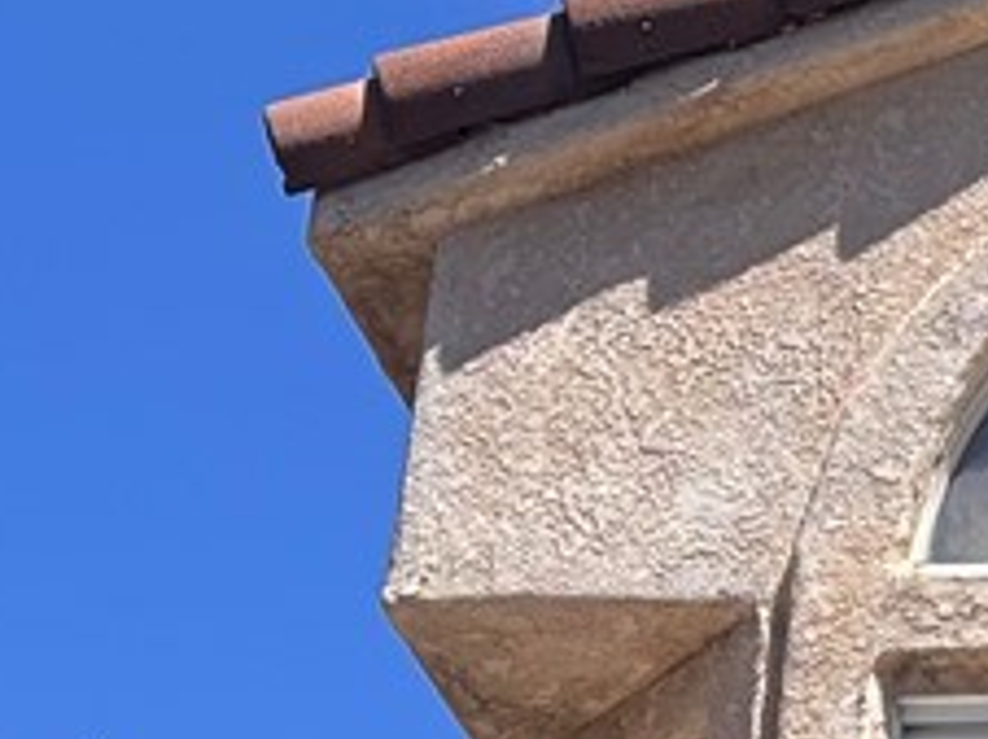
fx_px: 6729
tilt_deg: +21.8
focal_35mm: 236
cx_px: 2033
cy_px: 1356
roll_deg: -1.3
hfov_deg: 8.0
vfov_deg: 6.2
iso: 32
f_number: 1.6
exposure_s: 1/1876
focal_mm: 5.96
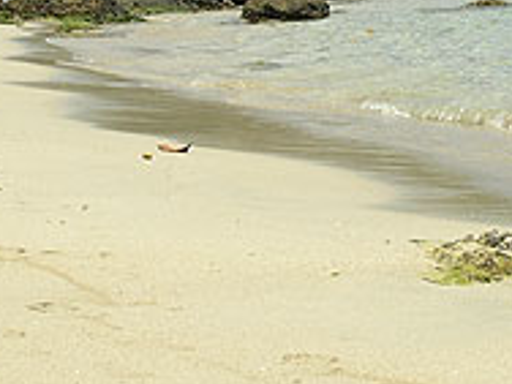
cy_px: 46
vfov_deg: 9.5
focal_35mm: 156
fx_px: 2307
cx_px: 354
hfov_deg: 12.6
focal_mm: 10
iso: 50
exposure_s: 1/400
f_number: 5.2
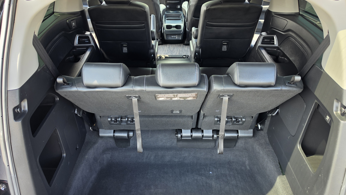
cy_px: 98
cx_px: 170
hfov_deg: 71.9
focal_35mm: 26
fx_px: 239
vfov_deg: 44.4
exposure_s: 1/180
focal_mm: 6.5
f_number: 1.4
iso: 40
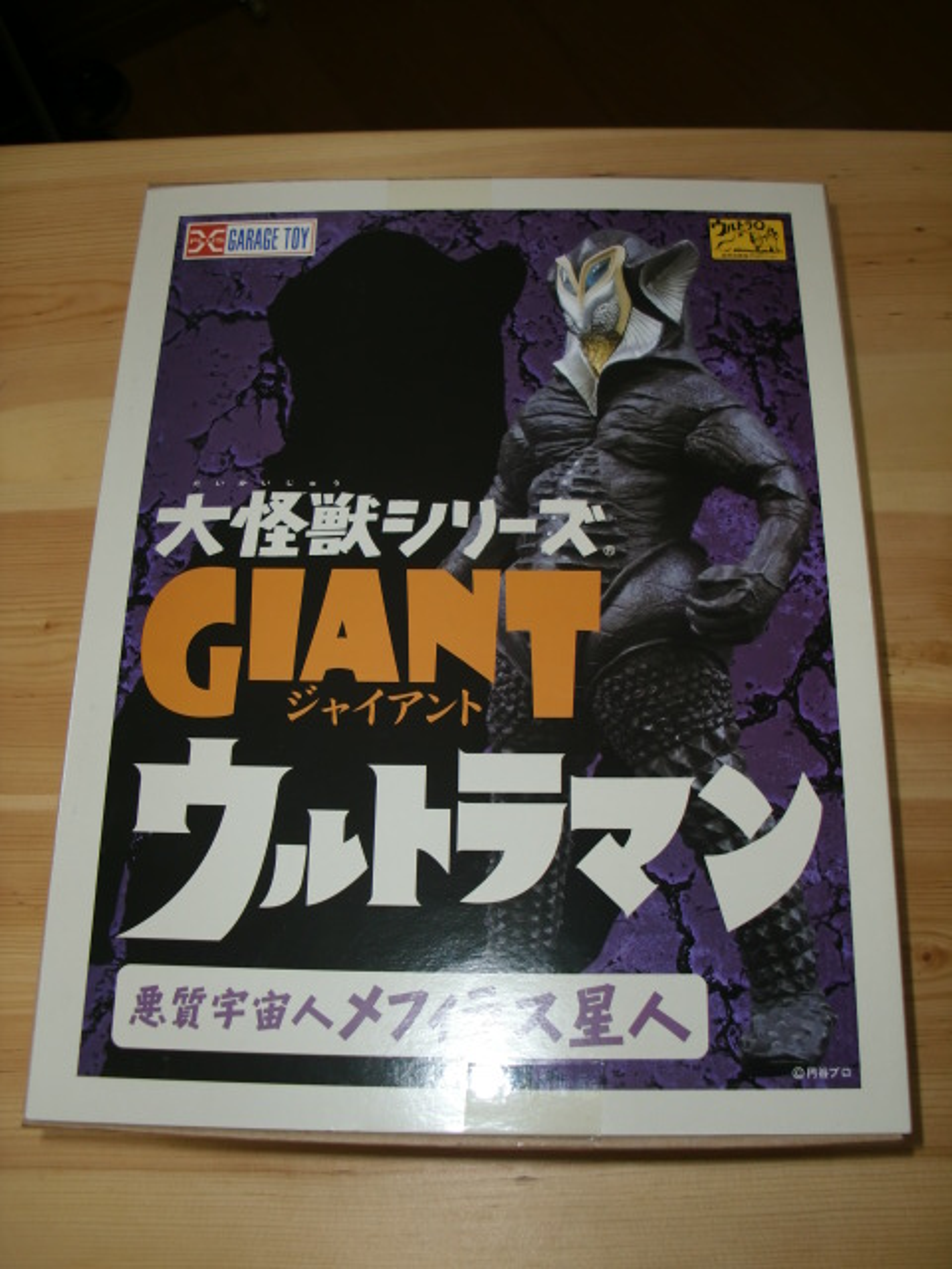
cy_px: 634
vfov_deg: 51.4
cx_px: 476
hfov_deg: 39.7
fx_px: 1320
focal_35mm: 36
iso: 64
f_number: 2.8
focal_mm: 6.3
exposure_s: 1/40
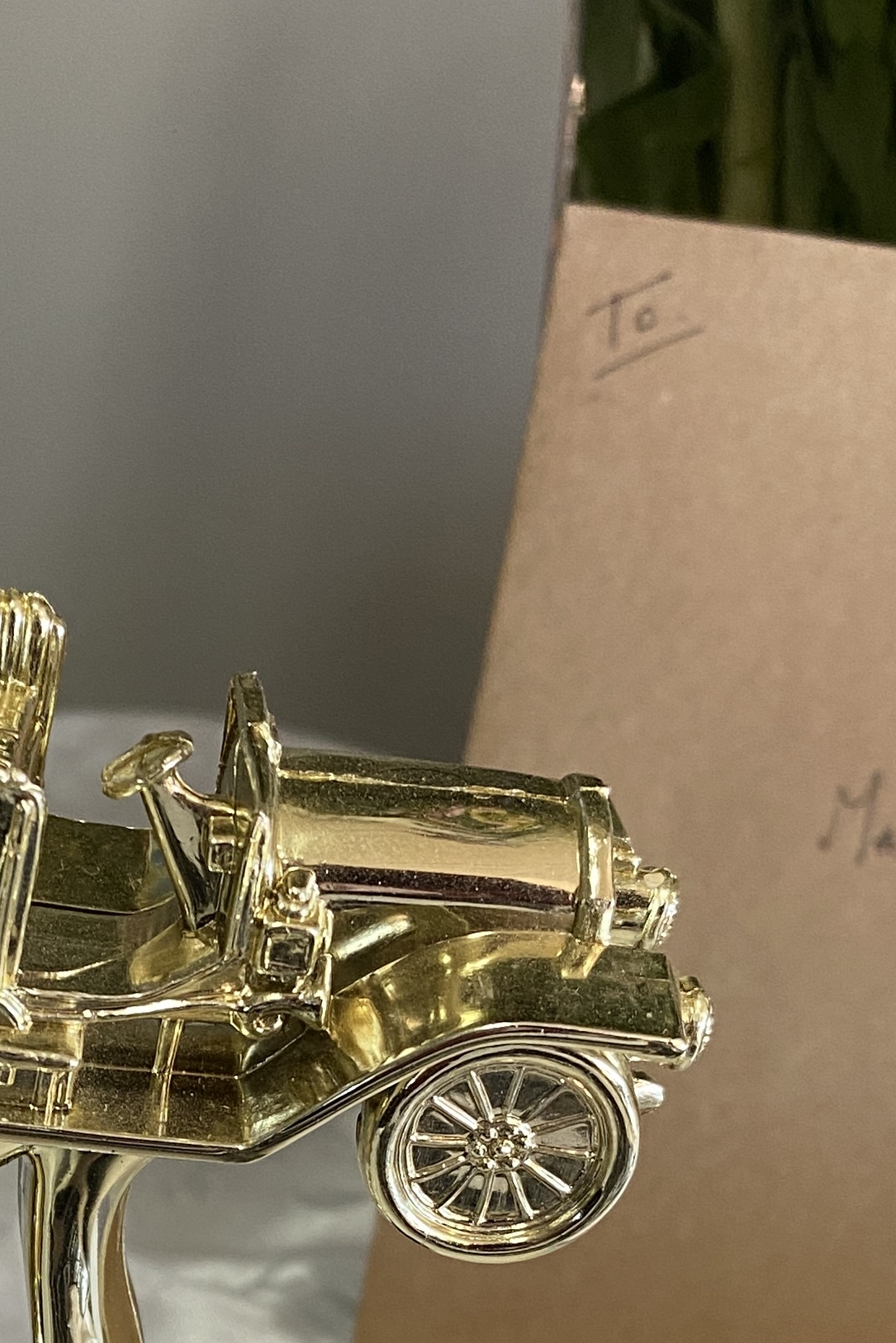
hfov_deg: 19.6
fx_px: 2501
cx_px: -45
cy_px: 1293
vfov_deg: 28.5
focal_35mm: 67
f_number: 1.8
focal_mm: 4.25
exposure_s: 1/50
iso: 100
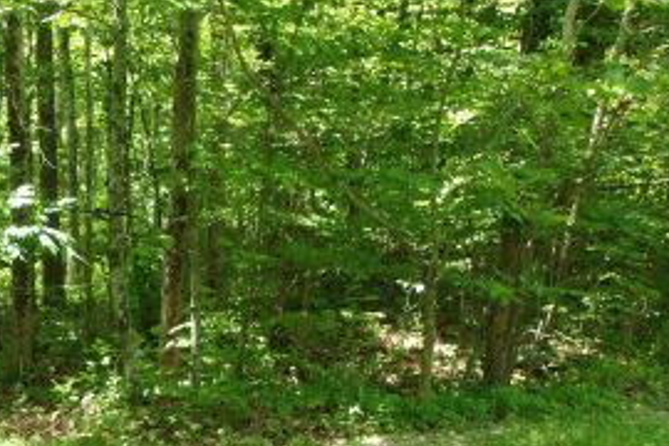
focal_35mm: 61
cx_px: -178
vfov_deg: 21.0
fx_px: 1133
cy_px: 510
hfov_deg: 27.8
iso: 100
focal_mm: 8.38
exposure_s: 1/50
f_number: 2.8
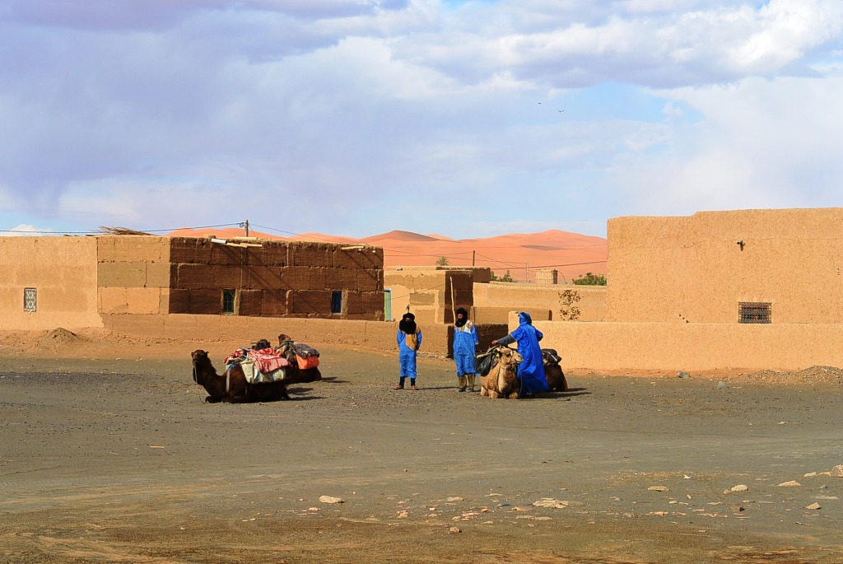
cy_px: 282
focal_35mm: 74
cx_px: 422
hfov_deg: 27.3
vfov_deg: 18.5
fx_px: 1735
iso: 100
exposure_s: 1/500
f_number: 5.6
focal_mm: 27.5
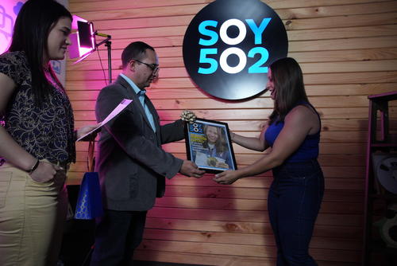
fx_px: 298
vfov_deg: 48.0
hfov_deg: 67.4
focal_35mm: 27
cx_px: 198
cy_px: 133
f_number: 3.5
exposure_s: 1/80
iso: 2500
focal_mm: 18
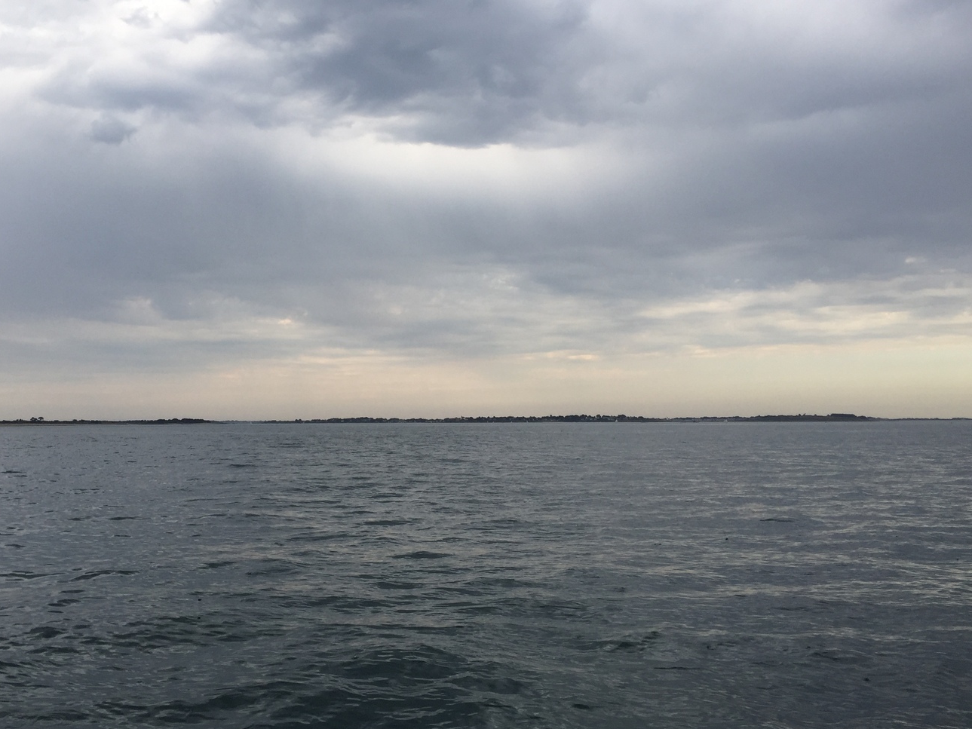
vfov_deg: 39.7
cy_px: 368
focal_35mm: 36
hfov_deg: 51.0
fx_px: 1011
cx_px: 384
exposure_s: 1/638
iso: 32
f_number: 2.2
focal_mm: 4.15
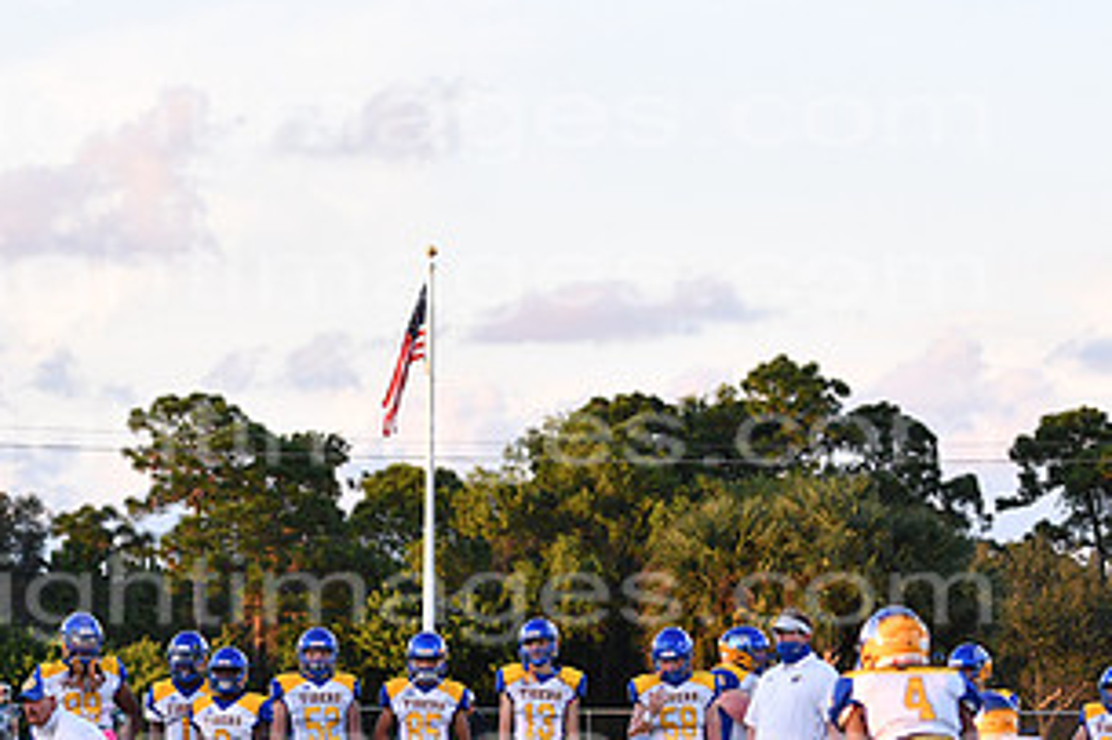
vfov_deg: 6.9
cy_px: 519
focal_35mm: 200
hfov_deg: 10.3
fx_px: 6174
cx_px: 175
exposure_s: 1/1000
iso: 640
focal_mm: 70
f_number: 4
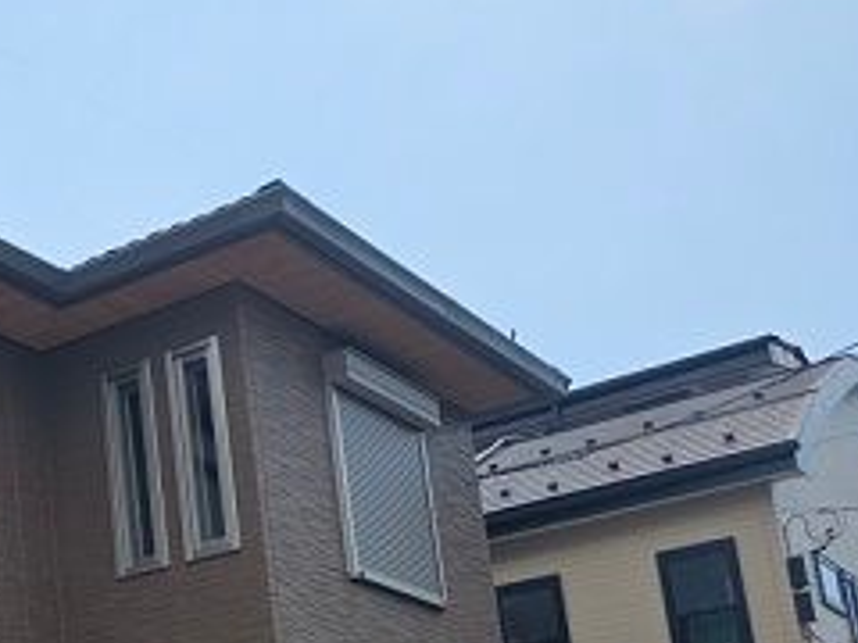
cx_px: -257
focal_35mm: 69
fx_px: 1710
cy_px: 636
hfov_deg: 24.6
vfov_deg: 20.6
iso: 20
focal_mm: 6.3
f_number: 1.7
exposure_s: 1/1111
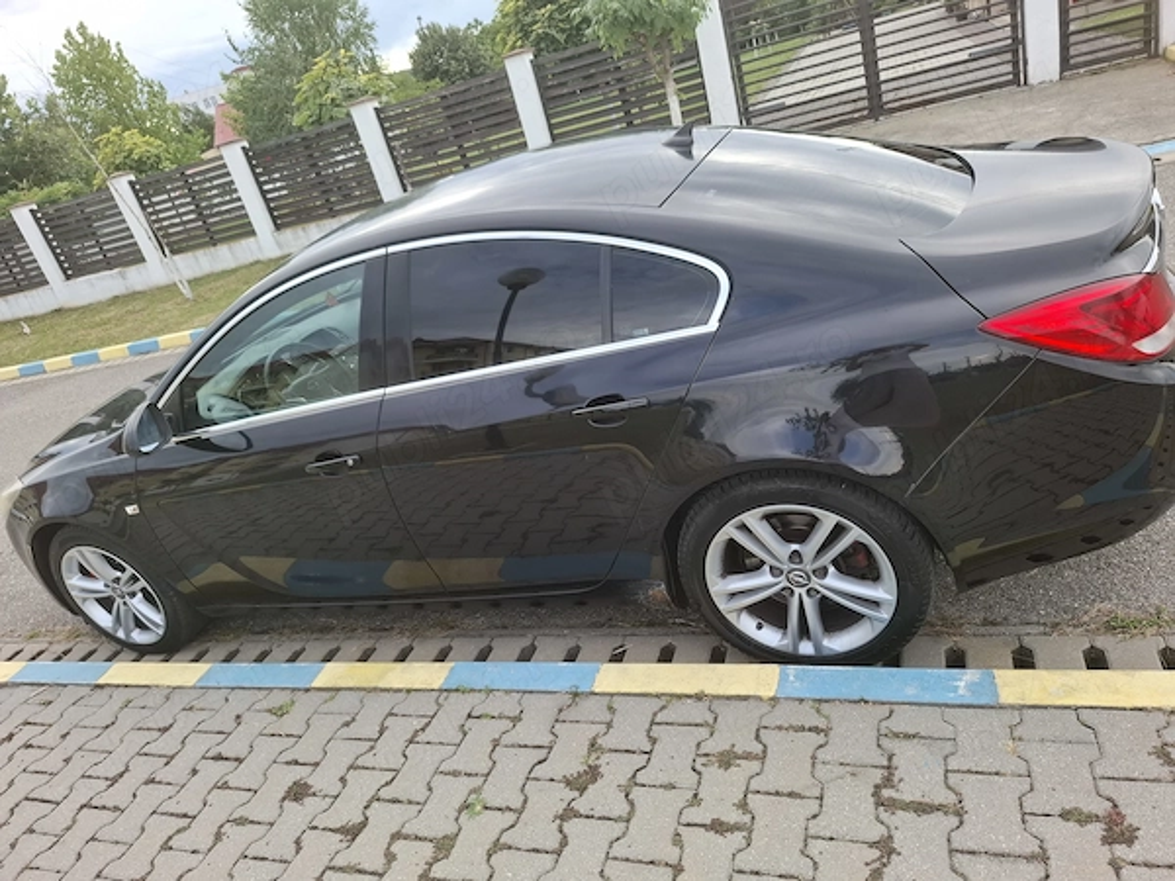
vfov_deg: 58.9
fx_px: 781
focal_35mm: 23
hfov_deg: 73.9
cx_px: 588
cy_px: 440
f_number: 1.8
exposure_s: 1/320
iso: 50
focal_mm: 5.54
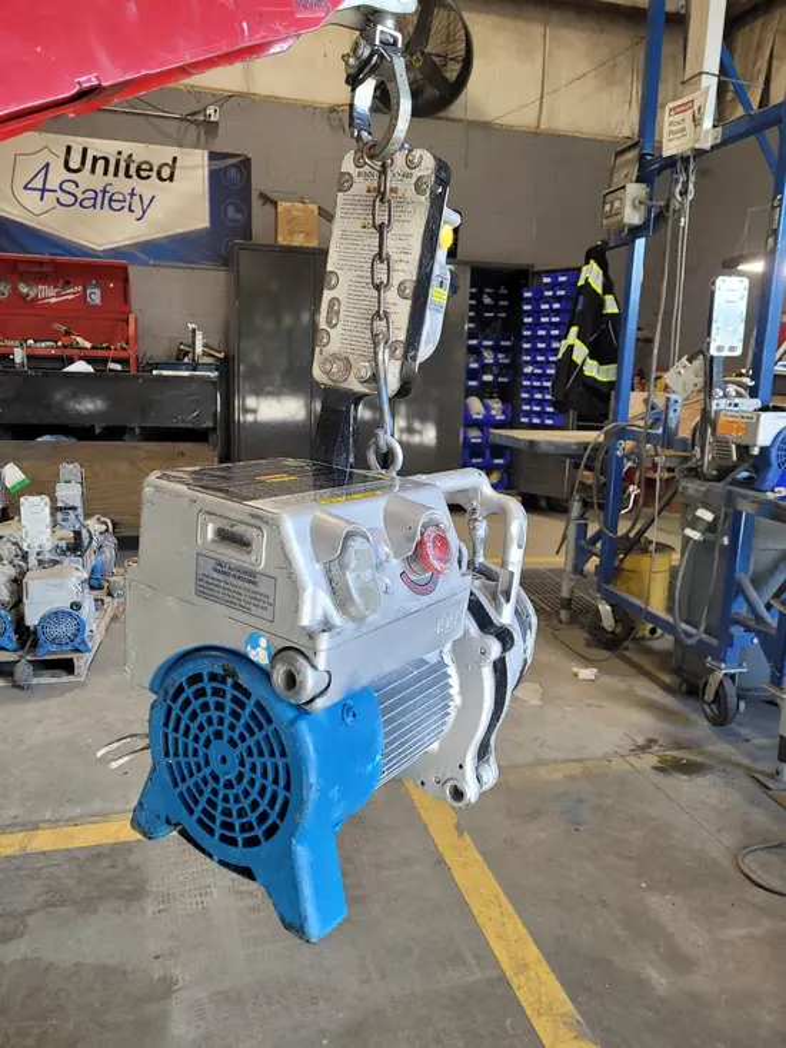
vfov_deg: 67.3
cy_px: 524
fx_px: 787
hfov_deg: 53.1
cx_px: 393
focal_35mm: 26
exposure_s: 1/120
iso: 125
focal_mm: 5.4
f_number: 1.8
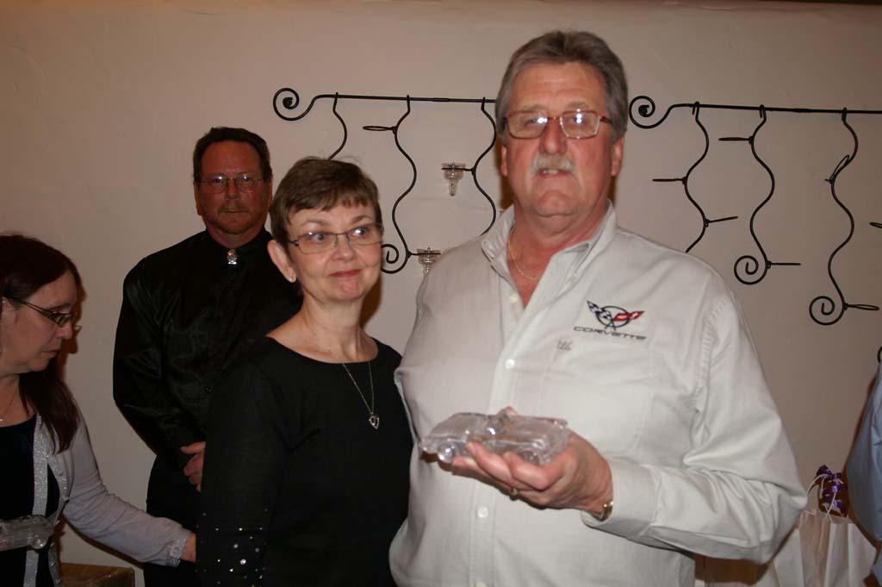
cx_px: 441
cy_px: 294
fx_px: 881
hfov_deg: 53.2
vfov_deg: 36.8
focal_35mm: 36
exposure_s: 1/60
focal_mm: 24
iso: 200
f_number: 3.5
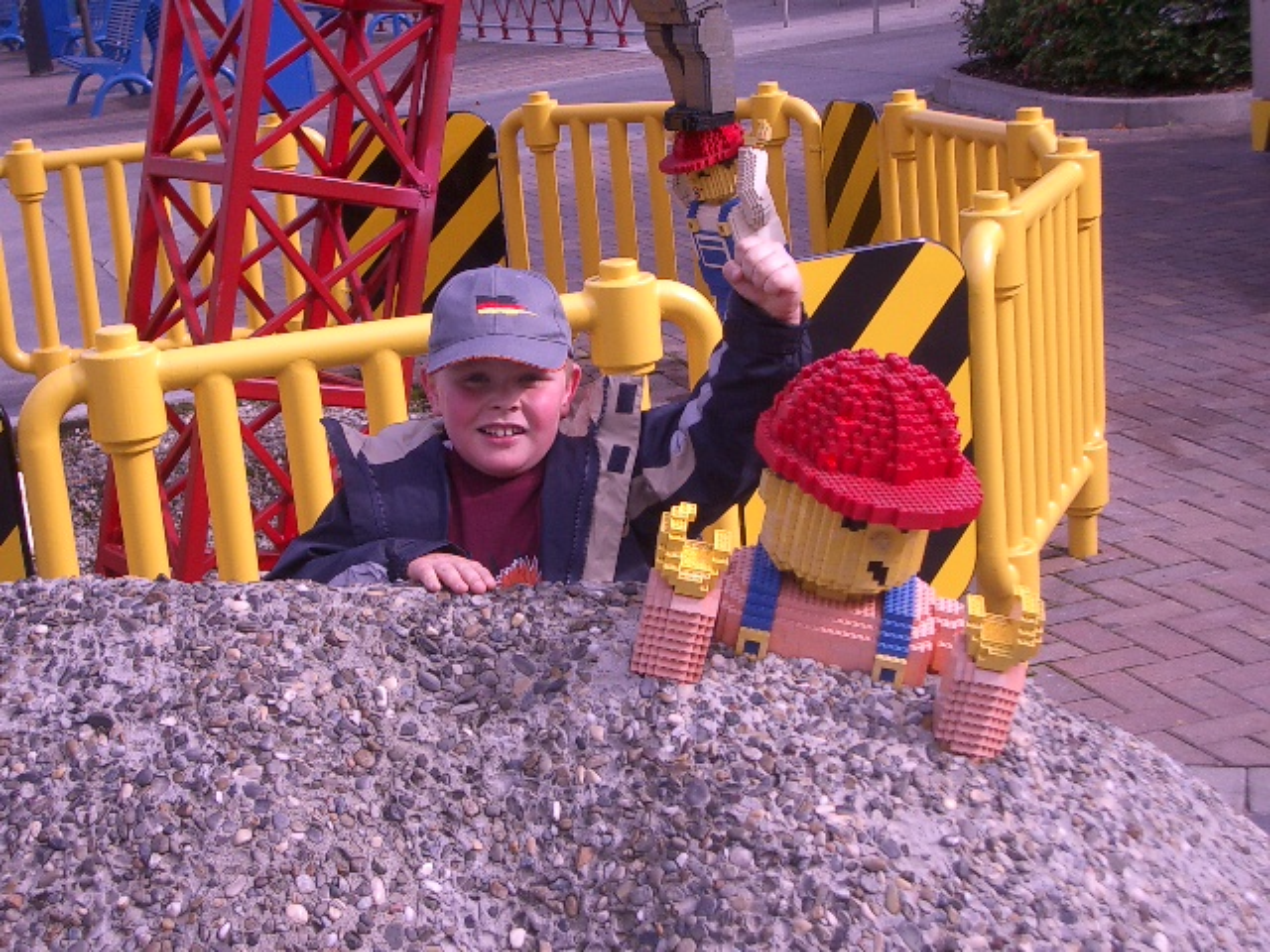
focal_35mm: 62
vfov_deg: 23.7
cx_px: 635
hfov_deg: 31.2
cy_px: 476
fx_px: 2275
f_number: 3.5
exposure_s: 1/400
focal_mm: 10.2
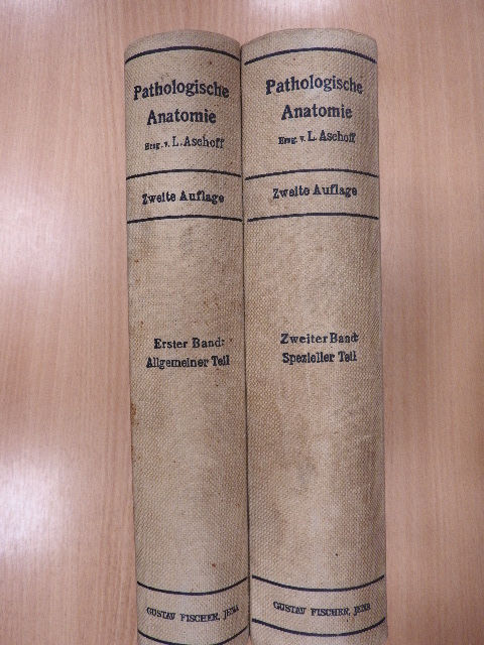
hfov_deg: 49.7
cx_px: 242
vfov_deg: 63.4
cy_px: 322
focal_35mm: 28
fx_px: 522
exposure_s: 1/60
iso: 250
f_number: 3.5
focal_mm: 5
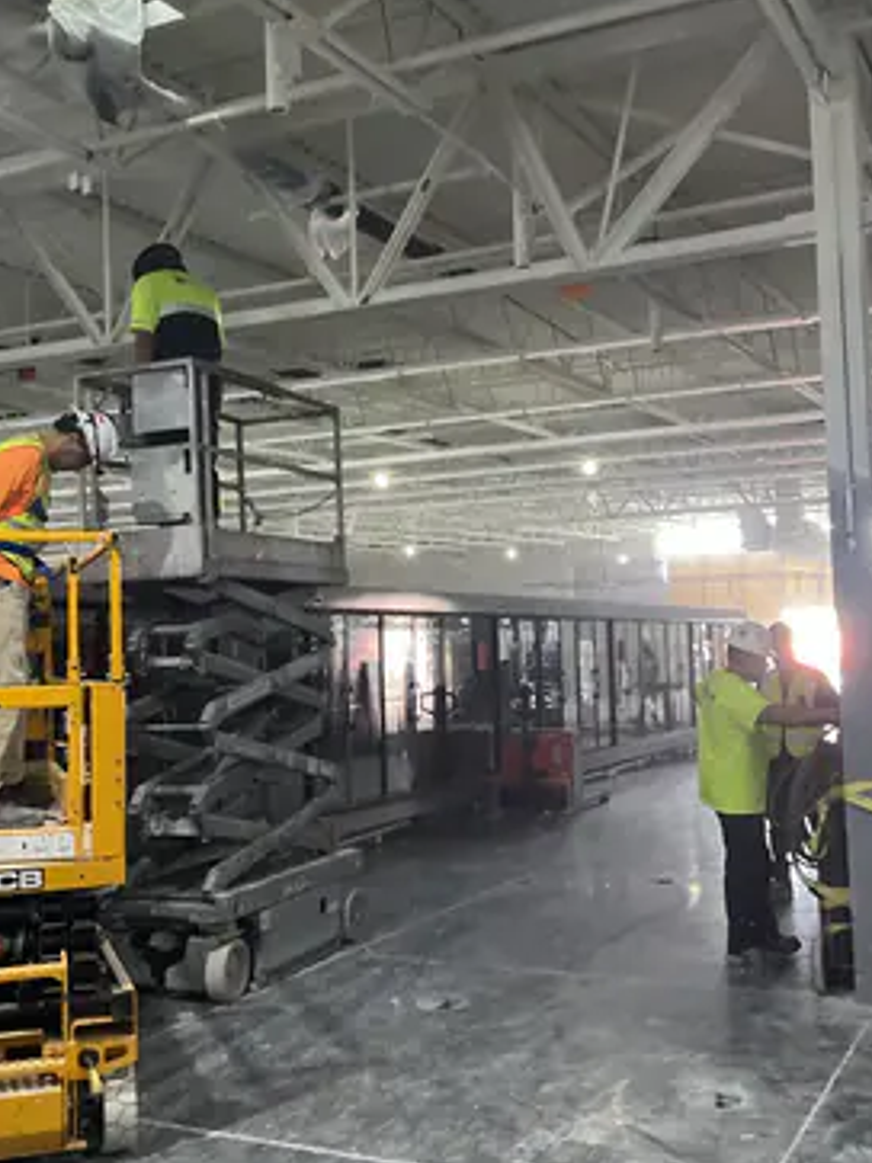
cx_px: 431
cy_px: 573
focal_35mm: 40
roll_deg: +1.3
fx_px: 1344
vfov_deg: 46.8
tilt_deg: +4.0
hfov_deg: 35.9
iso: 250
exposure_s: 1/30
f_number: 1.8
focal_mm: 3
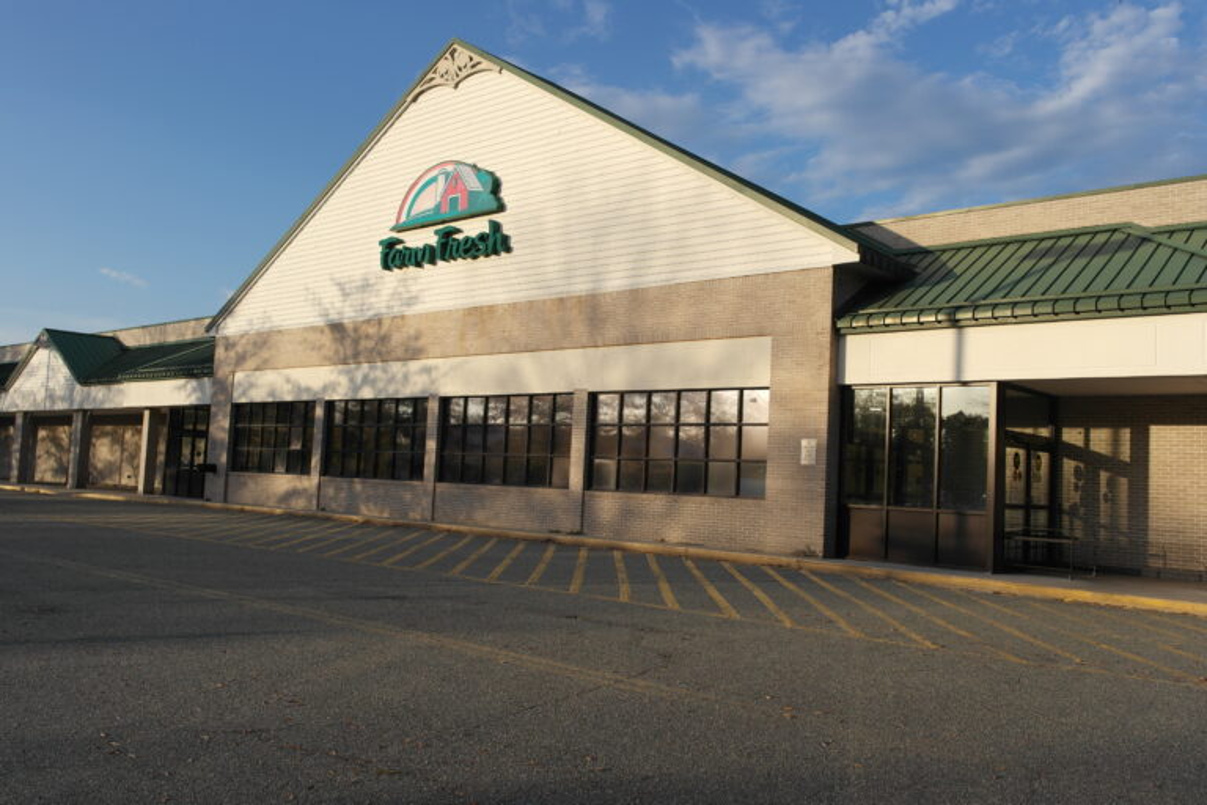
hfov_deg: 61.9
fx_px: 1006
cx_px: 604
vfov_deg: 43.6
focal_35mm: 30
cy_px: 402
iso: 100
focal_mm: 20
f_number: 6.3
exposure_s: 1/320
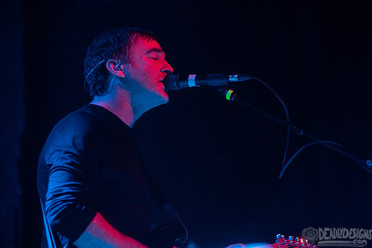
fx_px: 1530
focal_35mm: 148
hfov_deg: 13.9
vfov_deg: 9.3
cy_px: 124
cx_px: 189
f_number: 3.2
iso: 3200
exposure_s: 1/160
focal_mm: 145
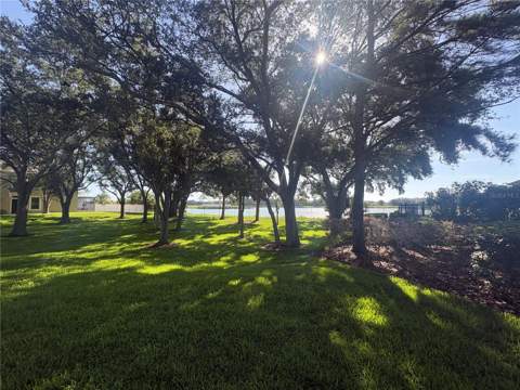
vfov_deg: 85.7
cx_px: 260
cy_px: 195
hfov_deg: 102.1
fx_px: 210
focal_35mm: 14
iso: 64
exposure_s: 1/596
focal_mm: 2.22
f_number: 2.2
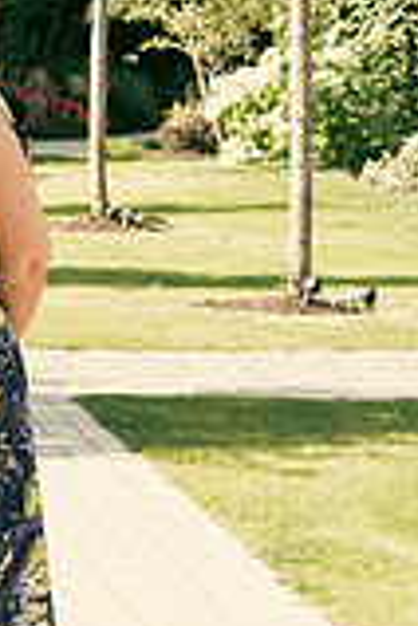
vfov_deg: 12.2
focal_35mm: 168
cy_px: 187
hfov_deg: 7.7
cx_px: -481
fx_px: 2926
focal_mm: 46
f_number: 5
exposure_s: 1/250
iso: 200
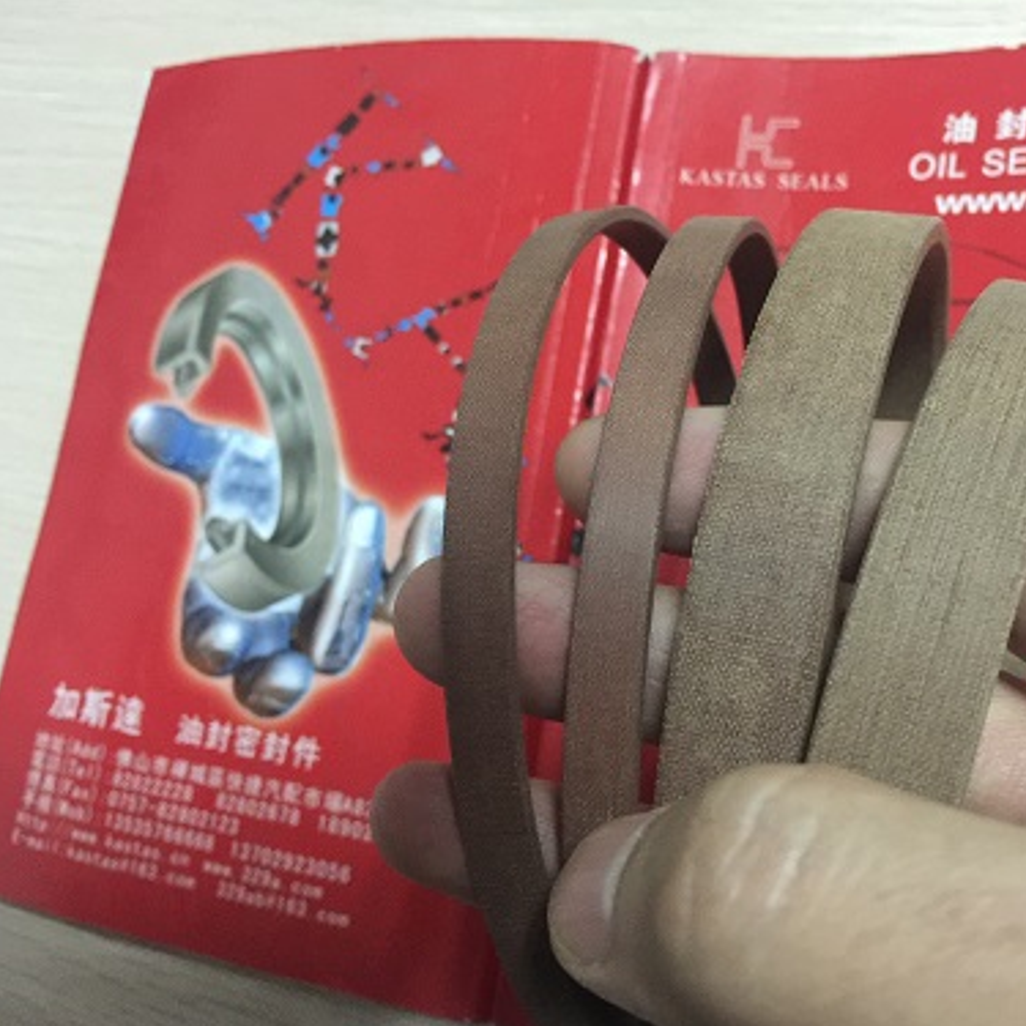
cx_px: 648
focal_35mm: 35
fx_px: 1174
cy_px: 517
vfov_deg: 47.2
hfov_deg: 46.8
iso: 200
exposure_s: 1/8
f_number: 2.2
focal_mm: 4.15
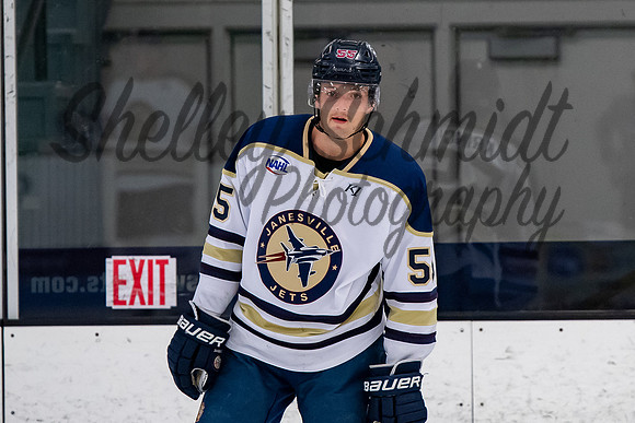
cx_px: 334
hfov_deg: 4.3
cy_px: 128
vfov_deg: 2.9
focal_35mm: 476
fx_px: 8396
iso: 2500
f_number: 3.5
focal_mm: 200
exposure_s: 1/800
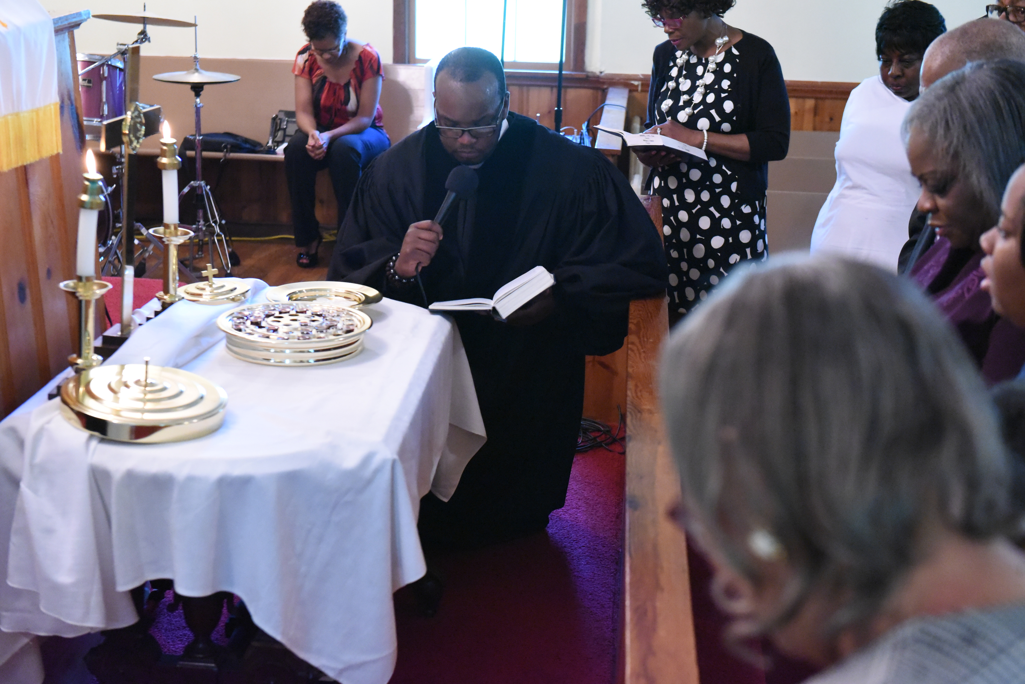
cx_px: 512
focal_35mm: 56
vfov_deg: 24.2
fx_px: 1595
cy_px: 342
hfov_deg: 35.6
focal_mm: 56
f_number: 4
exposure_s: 1/200
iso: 12800
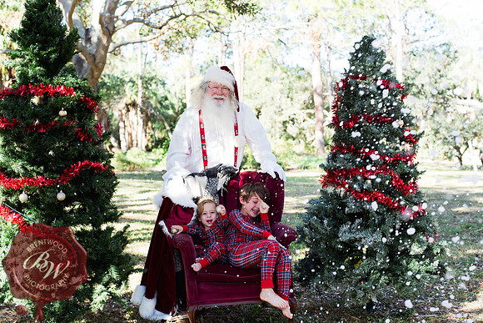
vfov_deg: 27.0
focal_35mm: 50
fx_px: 671
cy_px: 162
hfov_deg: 39.6
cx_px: 242
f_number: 4.5
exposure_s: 1/125
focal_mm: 50
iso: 125
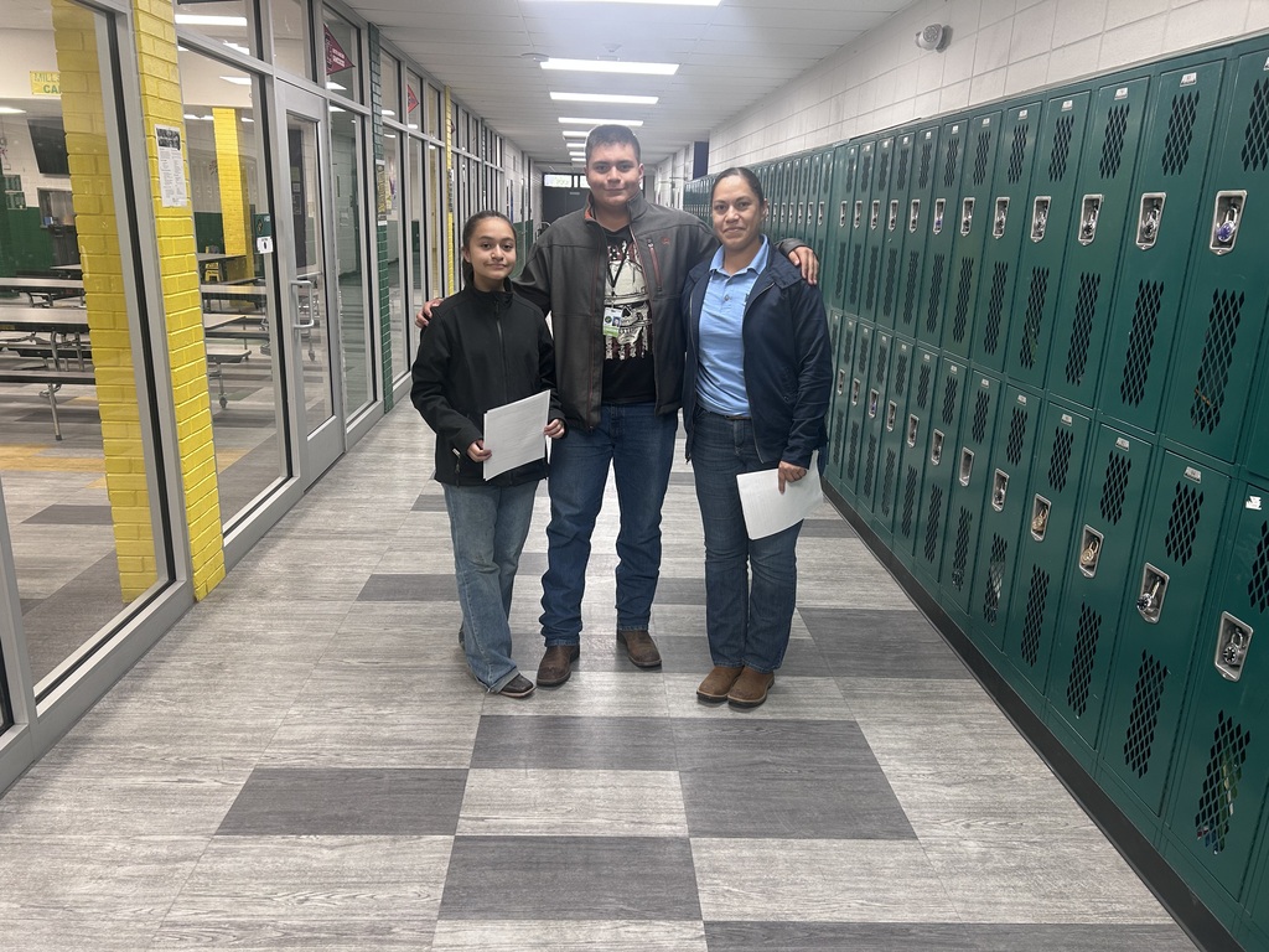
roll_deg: -2.3
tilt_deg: -16.9
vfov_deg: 53.1
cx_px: 634
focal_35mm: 26
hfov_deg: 67.3
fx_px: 953
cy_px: 476
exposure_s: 1/60
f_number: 1.5
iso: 80
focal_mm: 5.7
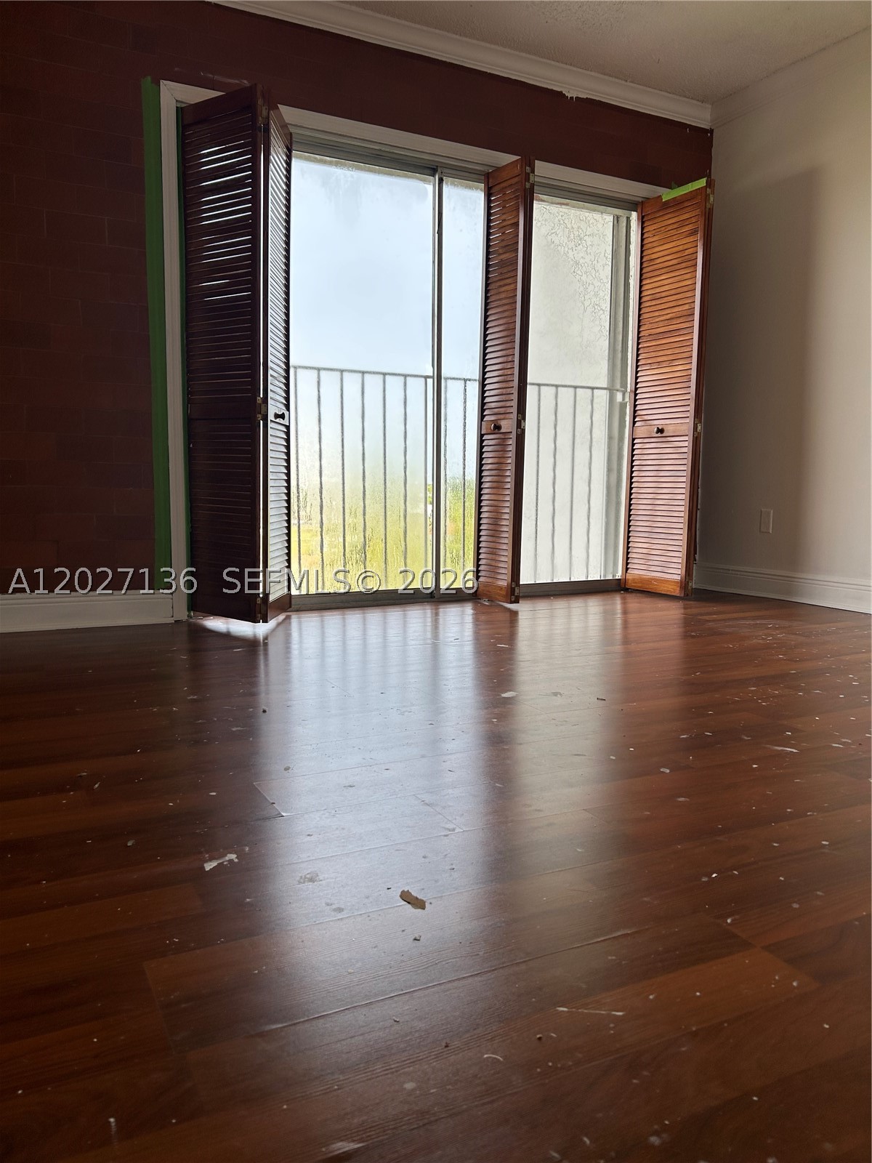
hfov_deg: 53.1
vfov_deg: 67.3
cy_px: 582
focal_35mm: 26
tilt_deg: -5.3
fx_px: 873
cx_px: 436
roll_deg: -1.0
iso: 50
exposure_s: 1/658
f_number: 1.5
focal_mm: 5.7
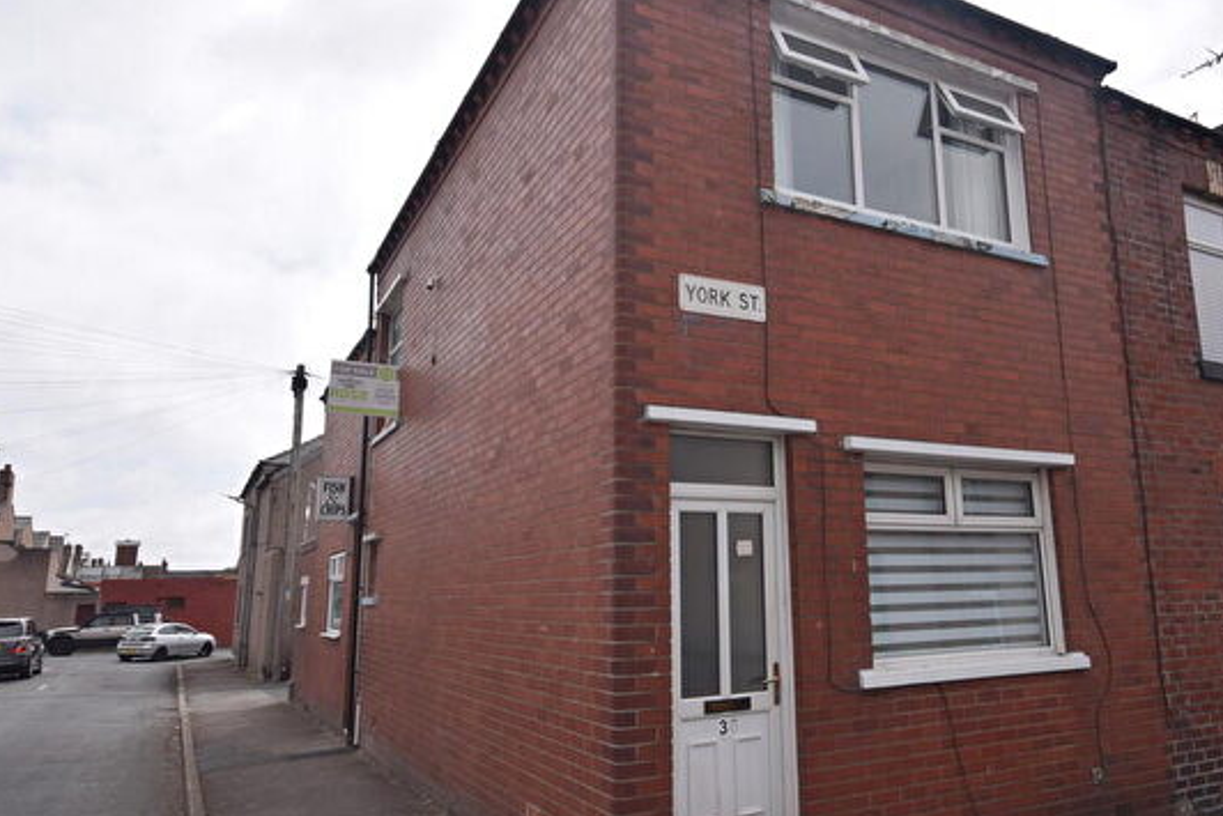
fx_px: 872
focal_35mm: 26
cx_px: 720
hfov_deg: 69.5
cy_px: 401
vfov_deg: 50.2
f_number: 11
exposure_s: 1/200
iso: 100
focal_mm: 13
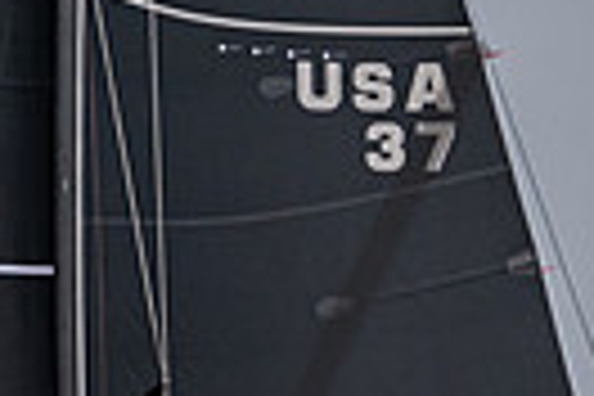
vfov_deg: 1.2
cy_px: 555
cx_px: 392
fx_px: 19007
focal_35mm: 1152
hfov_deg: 1.8
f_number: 6.3
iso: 250
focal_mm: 180
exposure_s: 1/1250
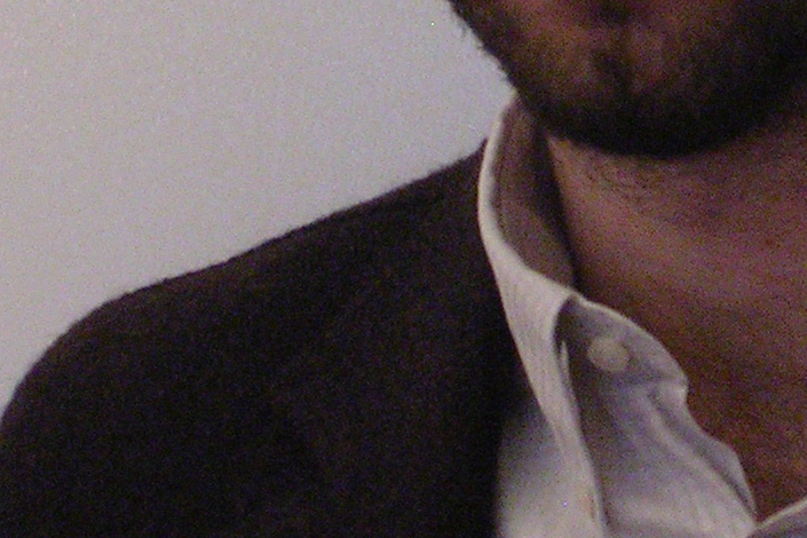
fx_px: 5828
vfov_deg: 5.3
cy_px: -122
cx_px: 704
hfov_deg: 7.9
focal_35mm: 260
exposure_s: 1/2.1
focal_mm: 13
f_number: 4.1
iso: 200
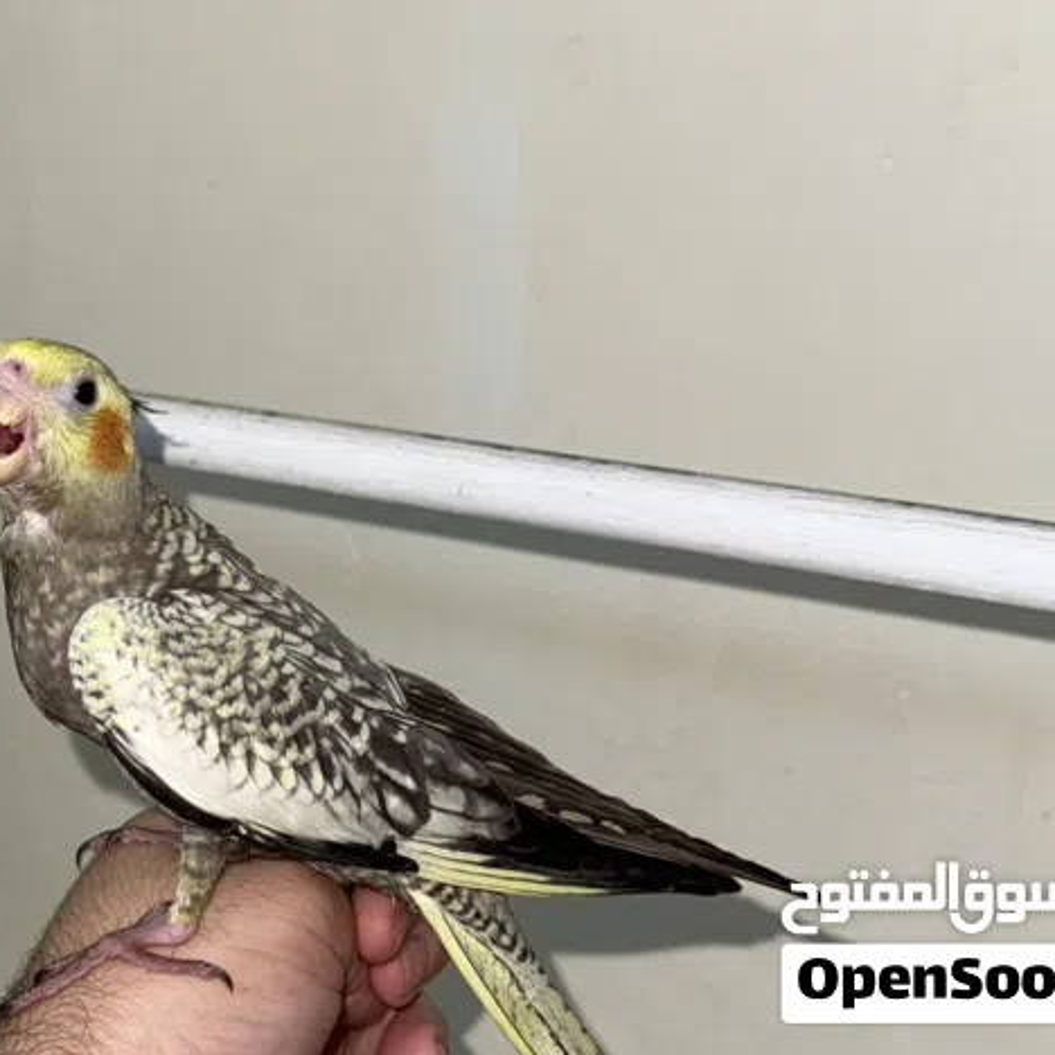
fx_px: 1000
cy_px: 537
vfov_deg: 55.6
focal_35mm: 29
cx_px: 442
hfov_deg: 55.4
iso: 64
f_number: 1.78
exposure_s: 1/95
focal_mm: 6.76
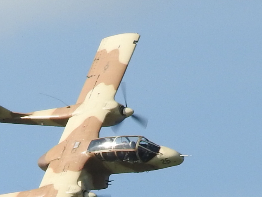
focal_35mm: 581
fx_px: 4399
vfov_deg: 2.6
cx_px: 56
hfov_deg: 3.4
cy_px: 150
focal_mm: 64.5
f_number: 5.6
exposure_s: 1/640
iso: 100
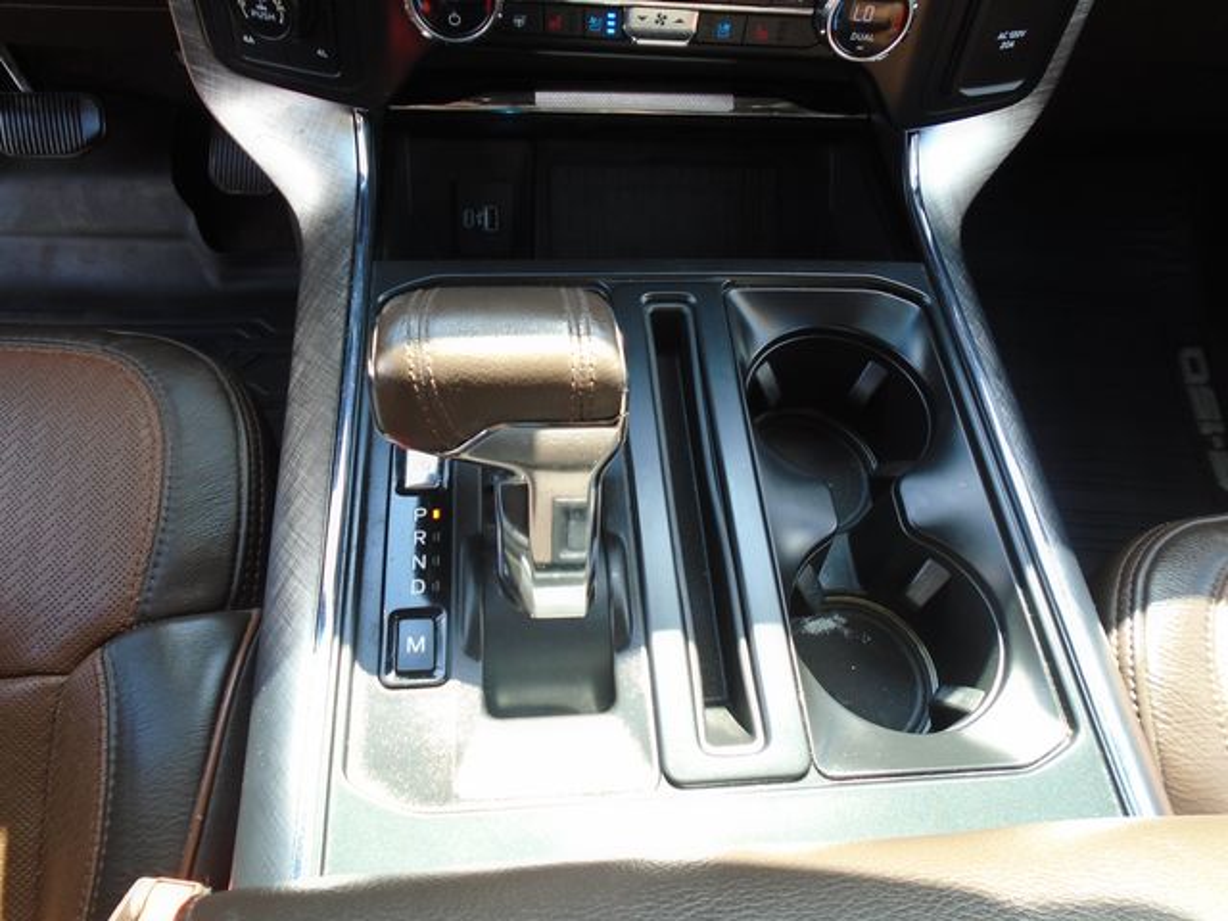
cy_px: 460
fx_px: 922
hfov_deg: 67.3
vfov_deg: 53.1
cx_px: 614
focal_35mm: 26
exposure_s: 1/40
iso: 100
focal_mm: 4.6
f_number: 3.2
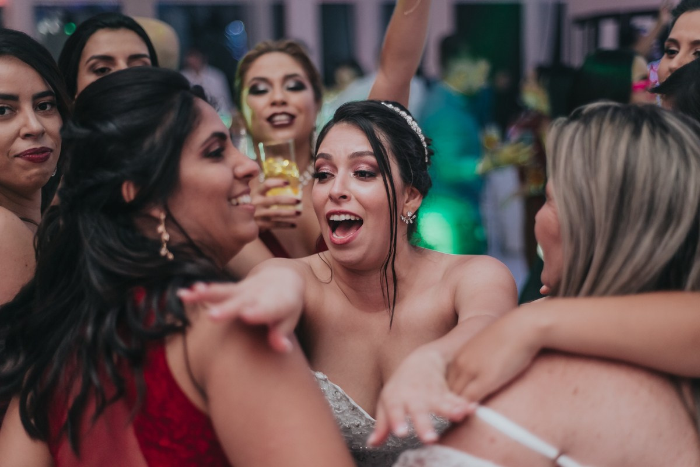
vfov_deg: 27.0
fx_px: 973
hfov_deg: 39.6
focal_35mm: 50
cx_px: 350
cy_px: 234
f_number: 1.8
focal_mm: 50
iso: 1000
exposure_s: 1/250
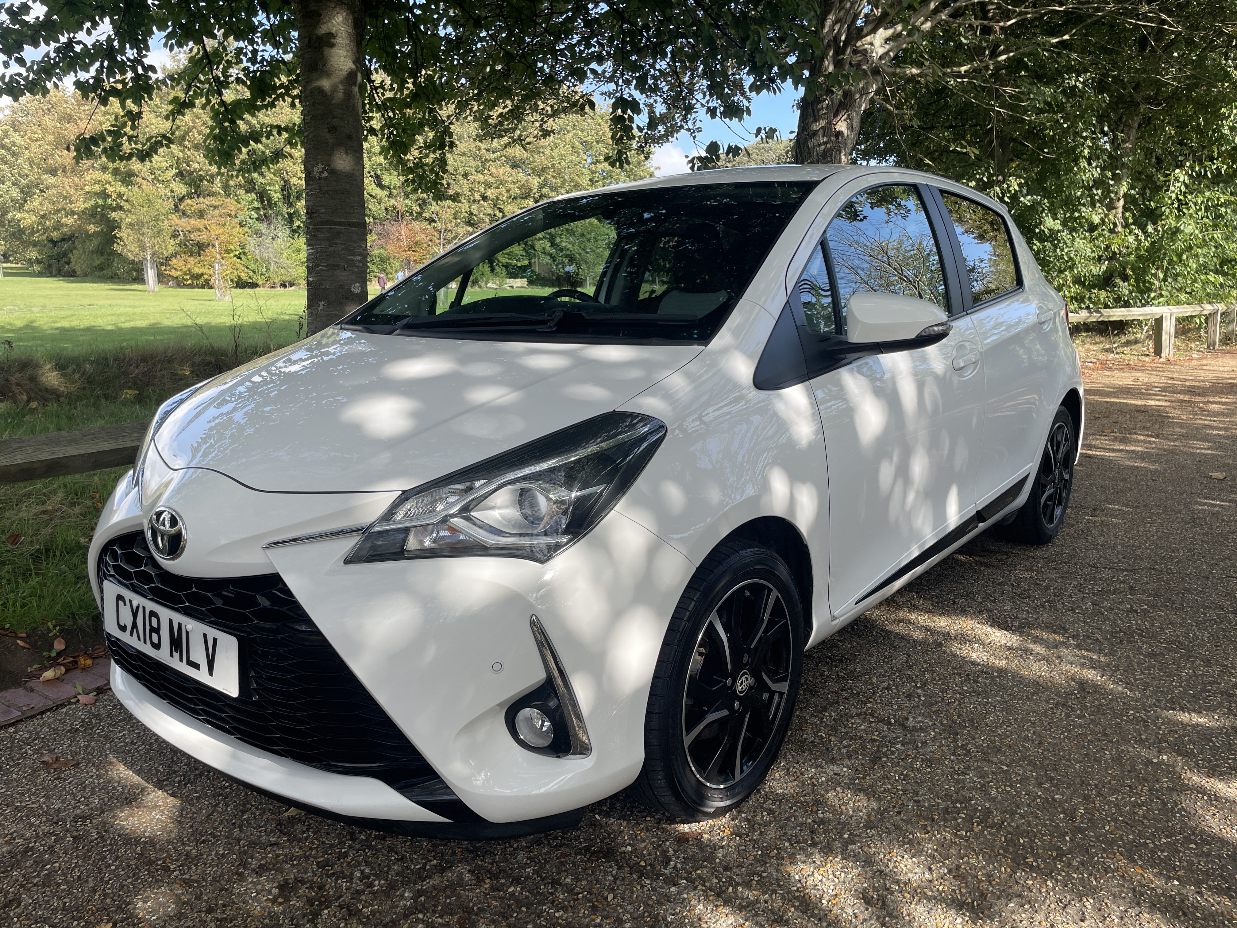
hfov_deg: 67.3
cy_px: 464
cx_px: 618
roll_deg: +3.3
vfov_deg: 53.1
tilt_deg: -9.1
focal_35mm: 26
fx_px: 929
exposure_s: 1/888
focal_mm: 4.2
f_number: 1.6
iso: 32
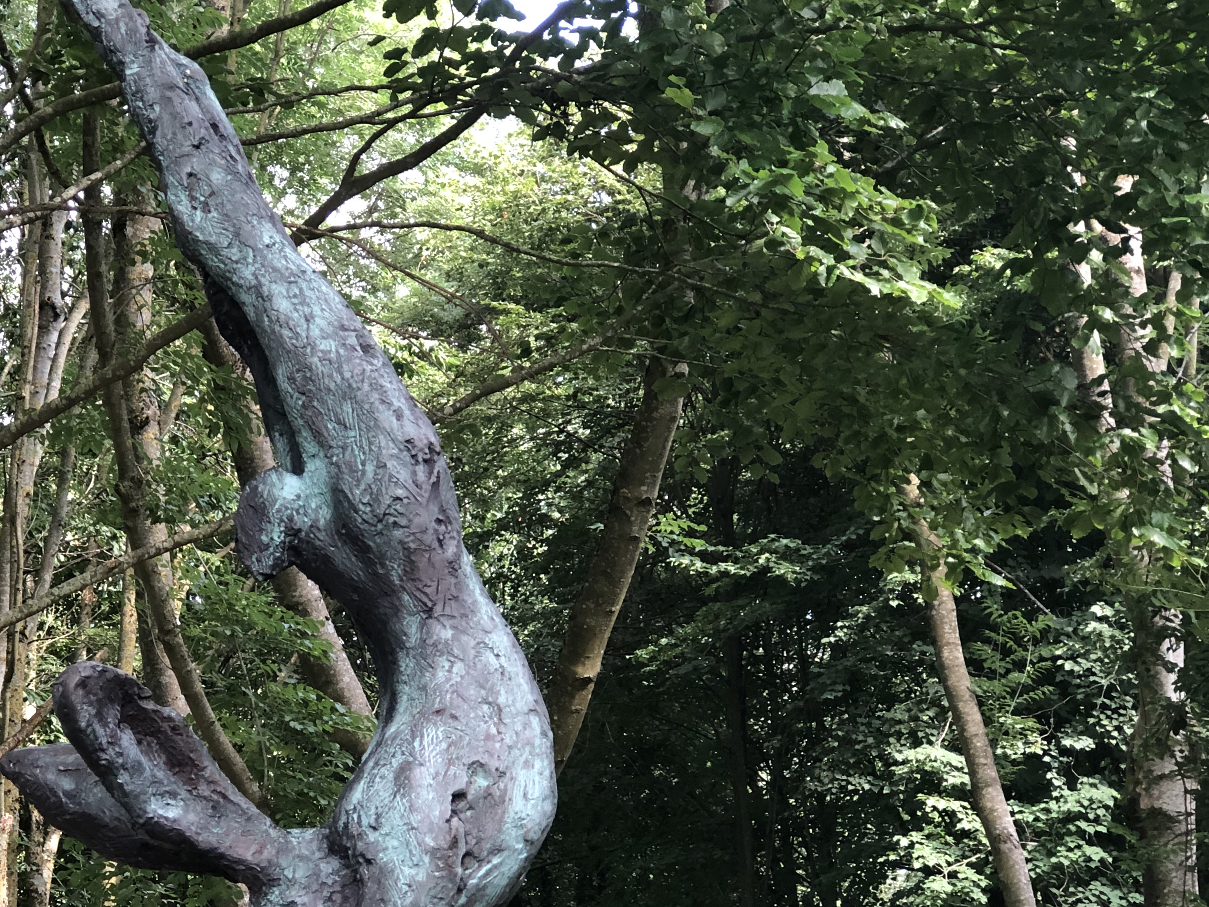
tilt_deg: +8.4
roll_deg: +2.4
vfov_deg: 16.1
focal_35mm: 91
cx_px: 290
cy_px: 692
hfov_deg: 21.3
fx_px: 3178
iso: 40
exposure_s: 1/30
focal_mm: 6.6
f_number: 2.8
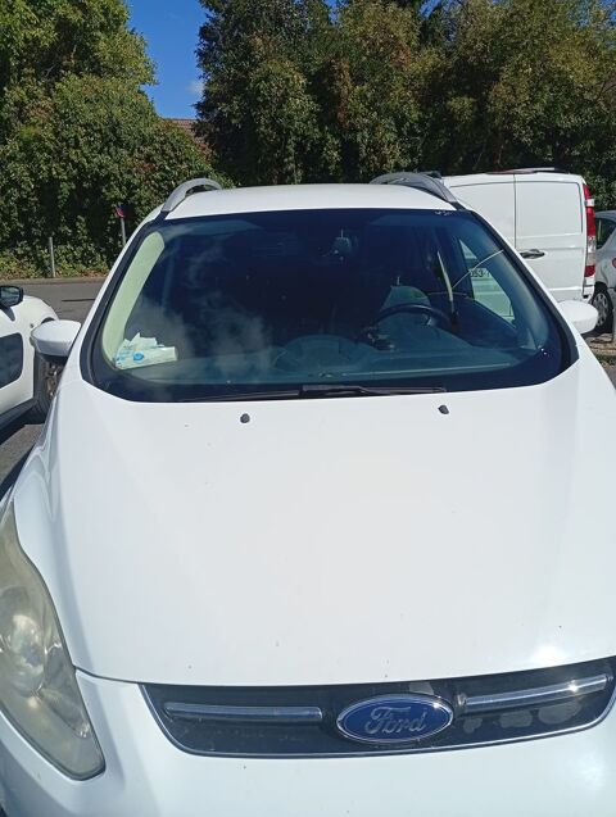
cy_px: 408
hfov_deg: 51.5
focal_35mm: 27
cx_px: 308
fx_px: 639
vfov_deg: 65.2
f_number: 1.8
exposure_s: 1/1508
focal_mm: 3.98
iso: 50
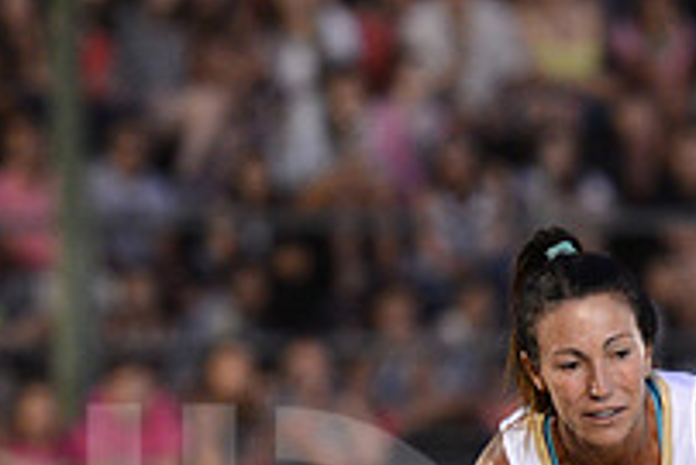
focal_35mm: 531
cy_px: 663
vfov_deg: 2.6
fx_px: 10273
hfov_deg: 3.9
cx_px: 865
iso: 2500
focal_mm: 185
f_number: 2.8
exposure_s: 1/500
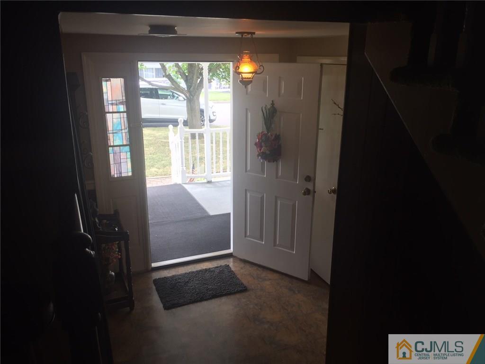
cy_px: 182
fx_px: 406
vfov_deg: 48.2
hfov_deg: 61.7
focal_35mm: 29
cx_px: 242
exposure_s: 1/60
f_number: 2.2
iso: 40
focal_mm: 4.15
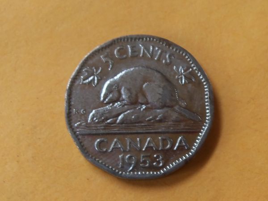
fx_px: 217
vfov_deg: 49.7
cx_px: 134
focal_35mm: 28
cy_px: 100
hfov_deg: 63.4
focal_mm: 5.1
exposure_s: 1/20
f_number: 3.3
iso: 64
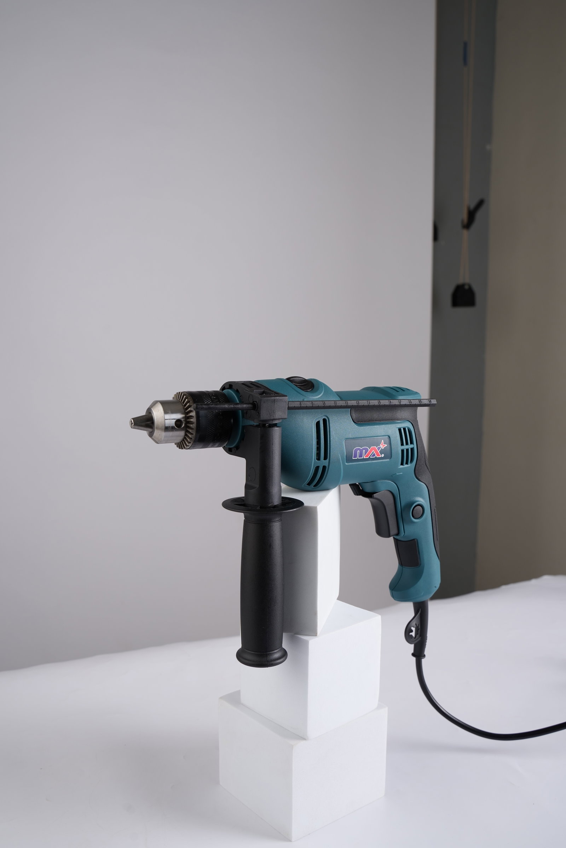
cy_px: 424
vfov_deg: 57.2
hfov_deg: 40.0
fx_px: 778
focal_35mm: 33
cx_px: 283
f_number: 8
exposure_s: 1/125
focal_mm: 33
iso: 125
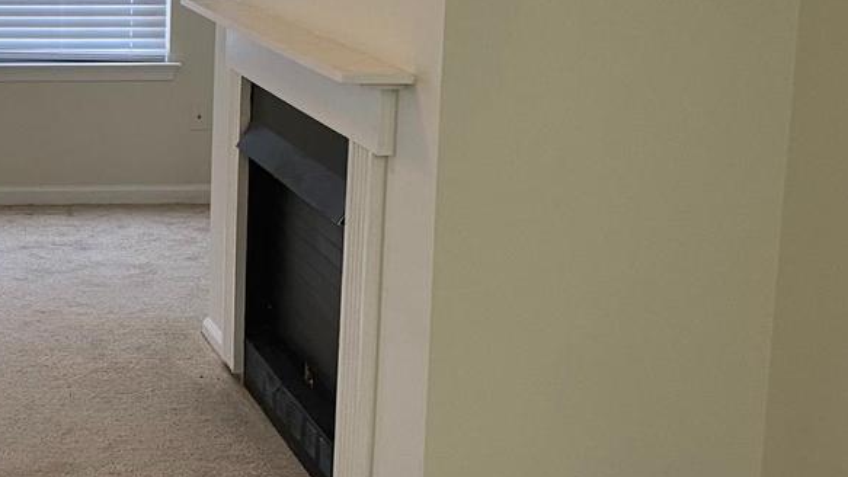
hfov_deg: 27.5
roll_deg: +0.1
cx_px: -89
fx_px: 1574
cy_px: 81
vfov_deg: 17.1
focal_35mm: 70
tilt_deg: -8.2
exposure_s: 1/60
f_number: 1.8
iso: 100
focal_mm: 4.25
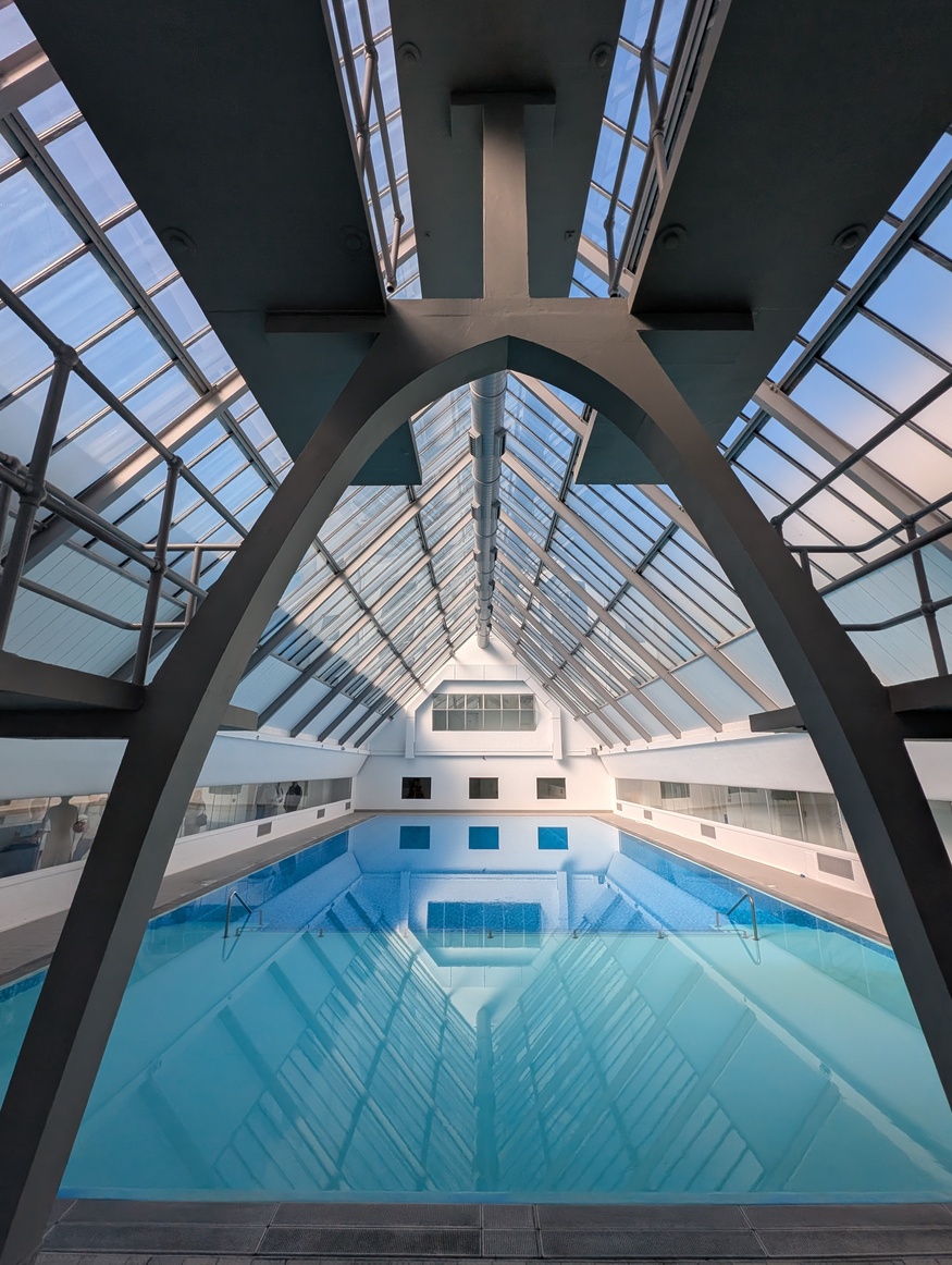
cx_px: 476
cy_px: 632
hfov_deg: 90.1
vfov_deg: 106.1
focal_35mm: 13
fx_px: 475
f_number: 2.2
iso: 47
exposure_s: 1/1319
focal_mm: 1.95
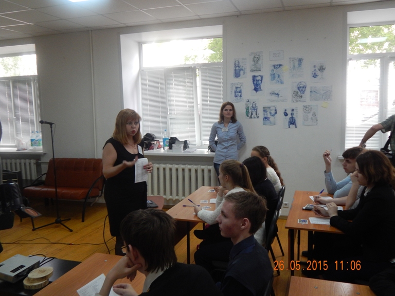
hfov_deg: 58.4
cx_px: 198
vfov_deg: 45.4
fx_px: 354
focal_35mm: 31
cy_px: 148
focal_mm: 5.6
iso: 280
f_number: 3.2
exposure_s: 1/30
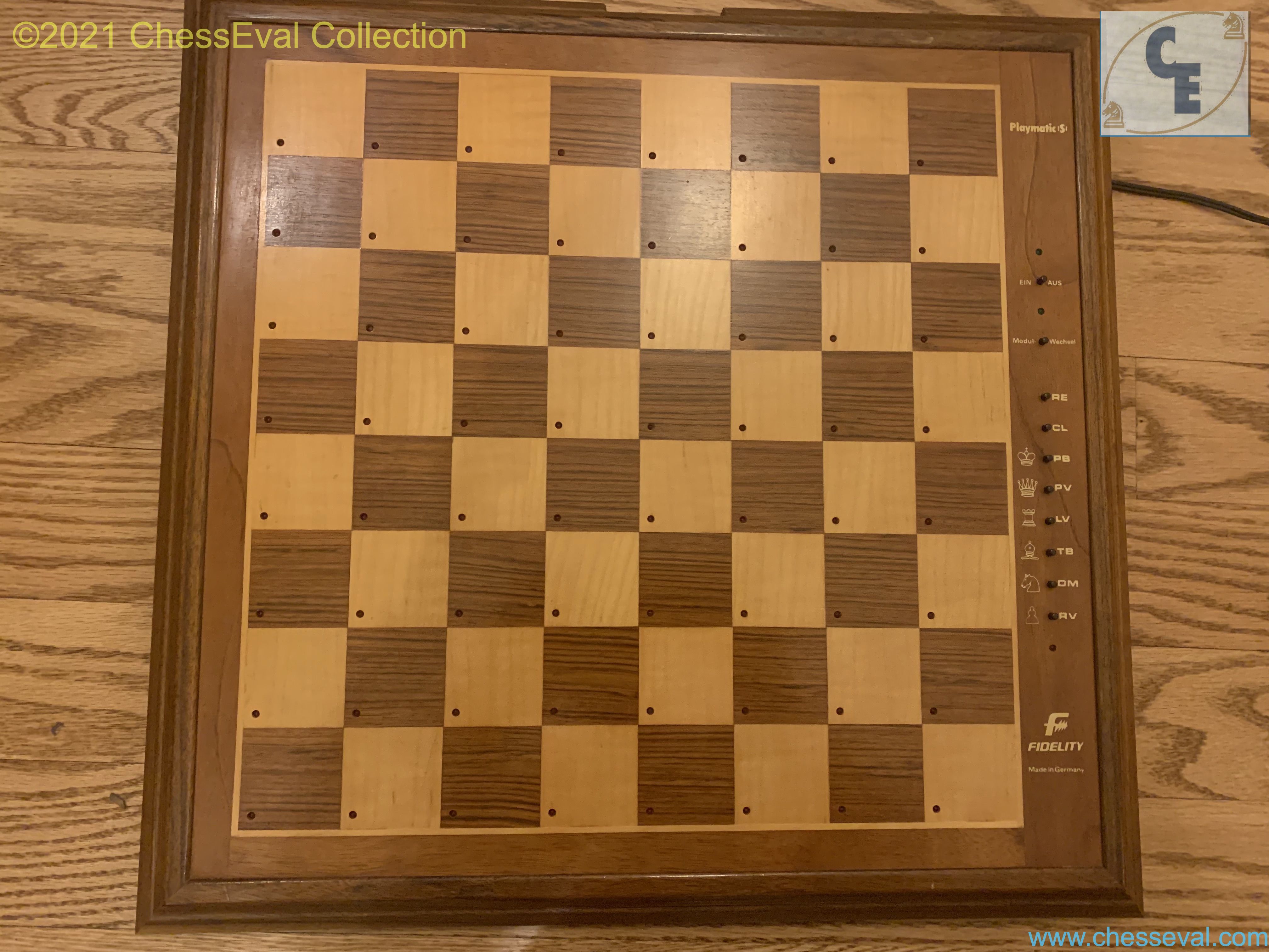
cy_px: 476
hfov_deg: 67.3
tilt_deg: -83.1
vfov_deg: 53.1
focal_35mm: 26
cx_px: 634
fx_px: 953
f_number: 1.8
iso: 320
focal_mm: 4.25
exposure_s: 1/60
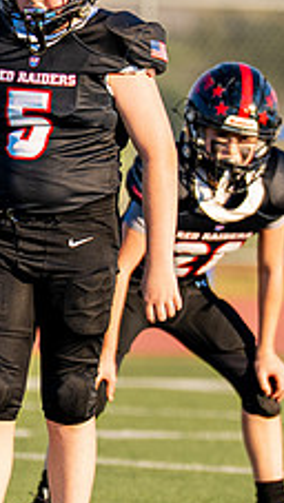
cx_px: 21
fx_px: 14793
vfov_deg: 2.0
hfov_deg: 1.1
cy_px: 163
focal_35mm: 1107
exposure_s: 1/1000
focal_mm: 200
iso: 100
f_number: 2.8
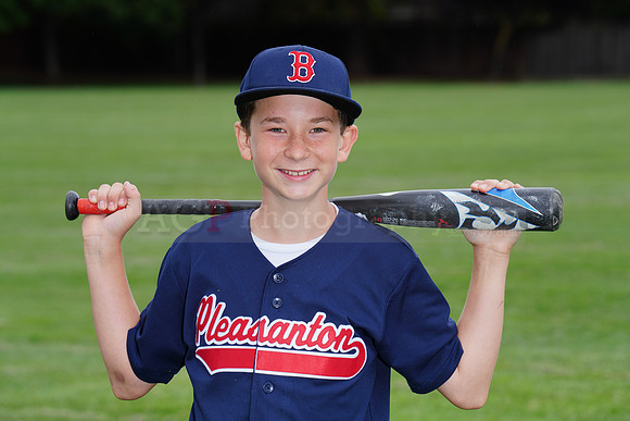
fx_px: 3256
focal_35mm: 186
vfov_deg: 7.4
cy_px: 210
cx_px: 315
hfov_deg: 11.1
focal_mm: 186
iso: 200
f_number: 9
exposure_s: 1/250
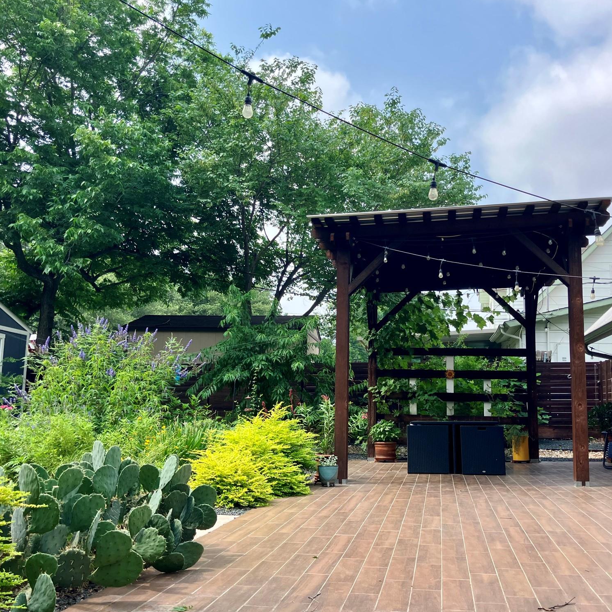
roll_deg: -2.3
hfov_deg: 48.4
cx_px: 335
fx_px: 680
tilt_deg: +9.5
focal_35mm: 34
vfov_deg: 48.5
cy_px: 307
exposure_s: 1/1033
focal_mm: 3.99
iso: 32
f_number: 1.8
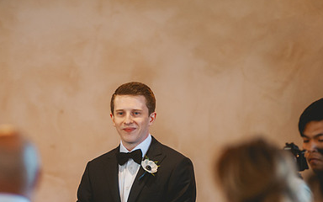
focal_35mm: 461
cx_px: 98
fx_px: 4058
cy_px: 157
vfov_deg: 2.8
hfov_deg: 4.6
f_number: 2.8
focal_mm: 300
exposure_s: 1/80
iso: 800
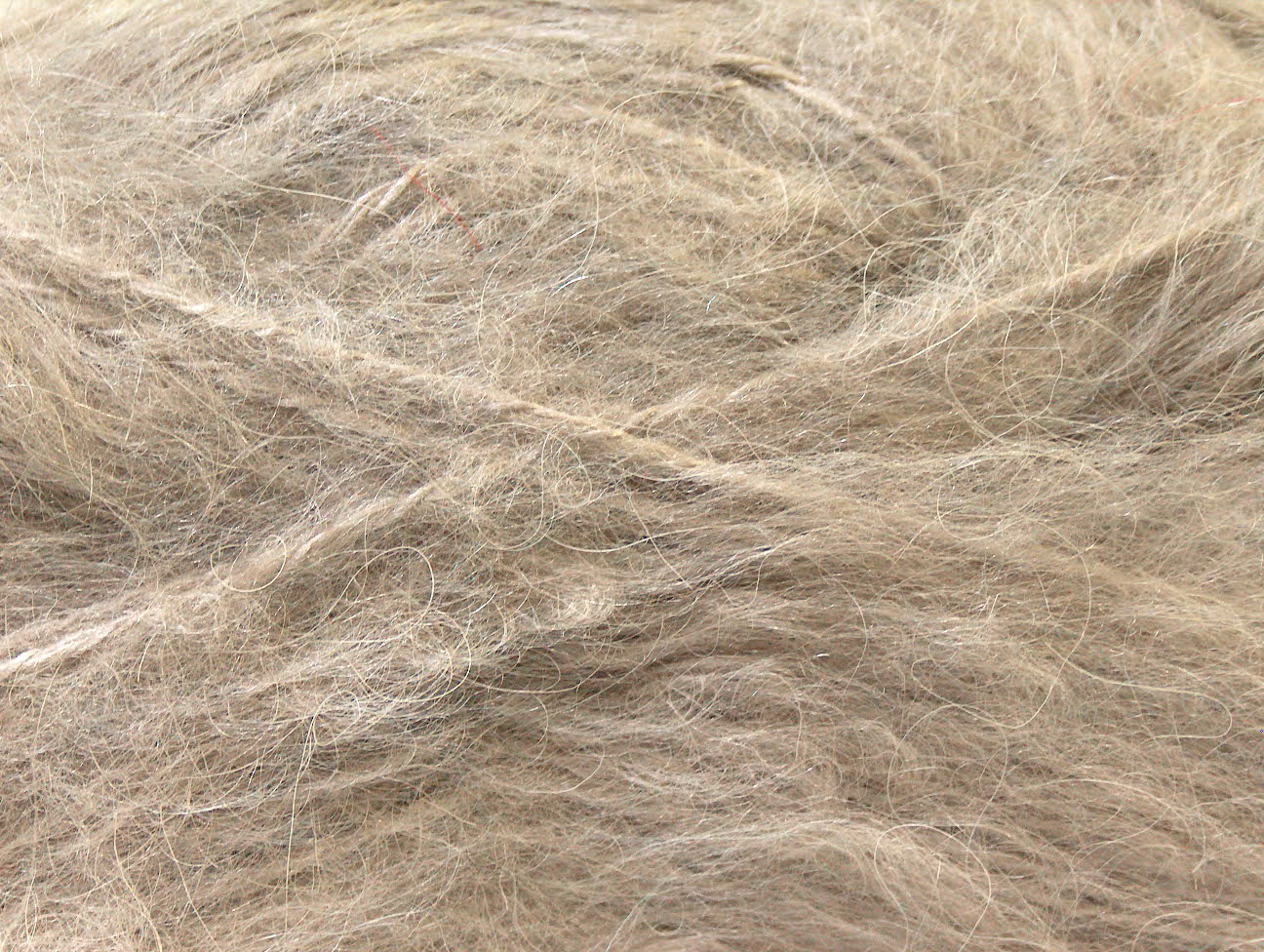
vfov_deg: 17.6
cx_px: 632
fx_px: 3072
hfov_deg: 23.3
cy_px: 476
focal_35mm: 84
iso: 200
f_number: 2.9
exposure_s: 1/18.9
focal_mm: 17.25
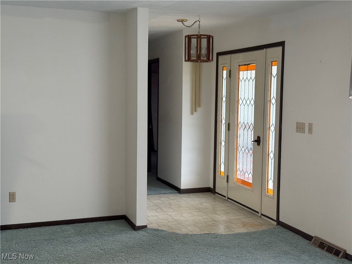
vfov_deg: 30.3
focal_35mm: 48
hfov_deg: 39.7
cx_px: 176
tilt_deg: -4.2
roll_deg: -0.2
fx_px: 488
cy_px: 132
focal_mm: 6.76
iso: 200
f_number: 1.78
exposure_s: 1/120
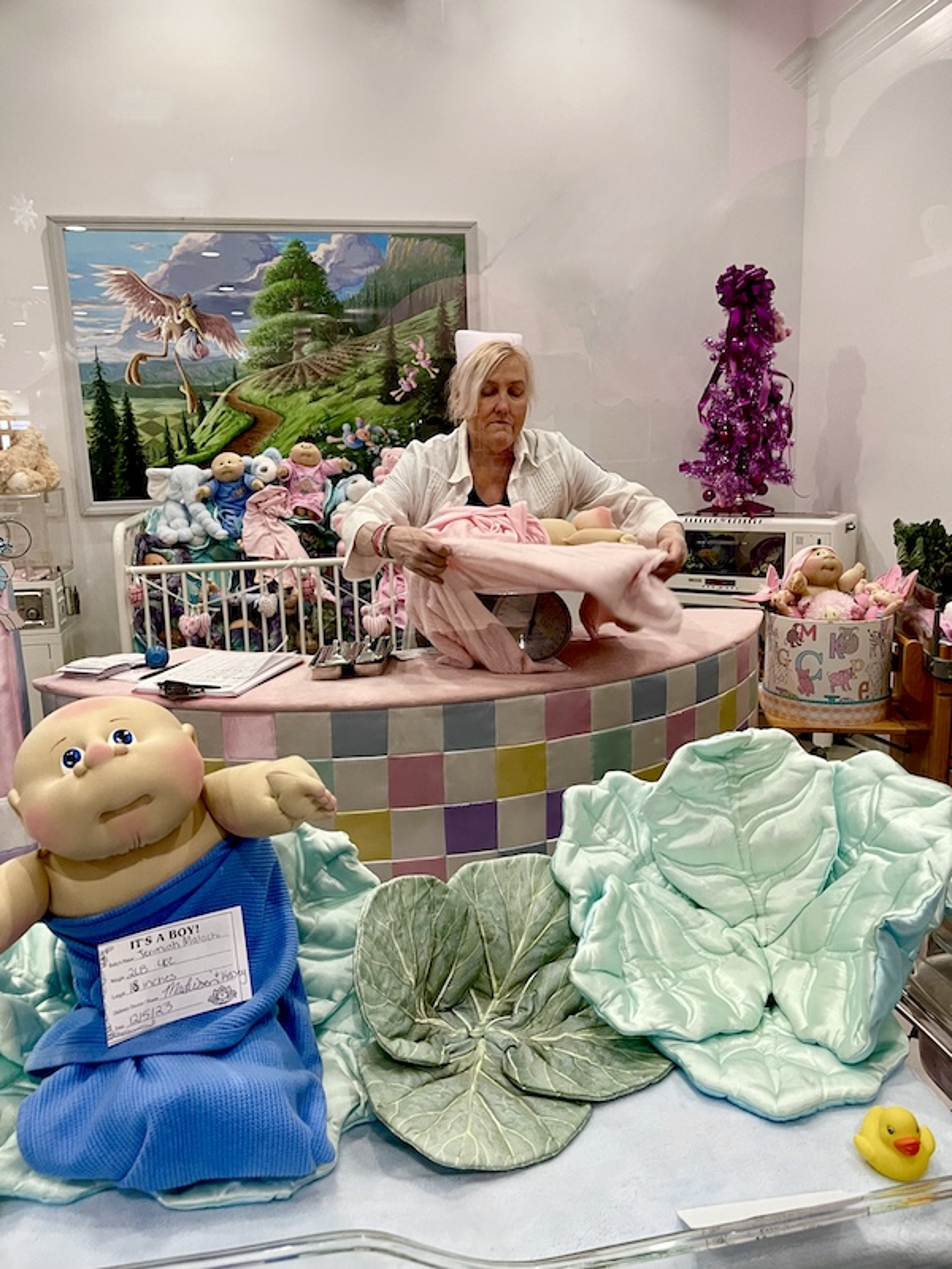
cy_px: 634
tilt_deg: -9.8
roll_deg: +2.3
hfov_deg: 54.9
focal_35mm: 25
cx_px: 476
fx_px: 917
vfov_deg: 69.4
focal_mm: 5.1
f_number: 1.6
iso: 250
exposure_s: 1/60
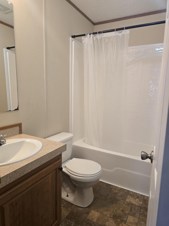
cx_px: 84
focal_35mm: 23
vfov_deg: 73.9
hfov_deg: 58.9
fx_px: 150
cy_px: 113
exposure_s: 1/120
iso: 320
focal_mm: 6.3
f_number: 1.7
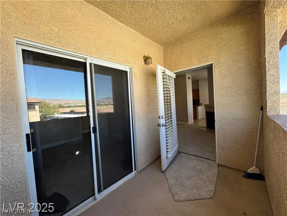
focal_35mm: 14
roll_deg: +4.3
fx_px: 116
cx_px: 144
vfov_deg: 85.7
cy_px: 108
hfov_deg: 102.1
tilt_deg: -1.5
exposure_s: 1/202
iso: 40
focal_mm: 2.22
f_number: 2.2
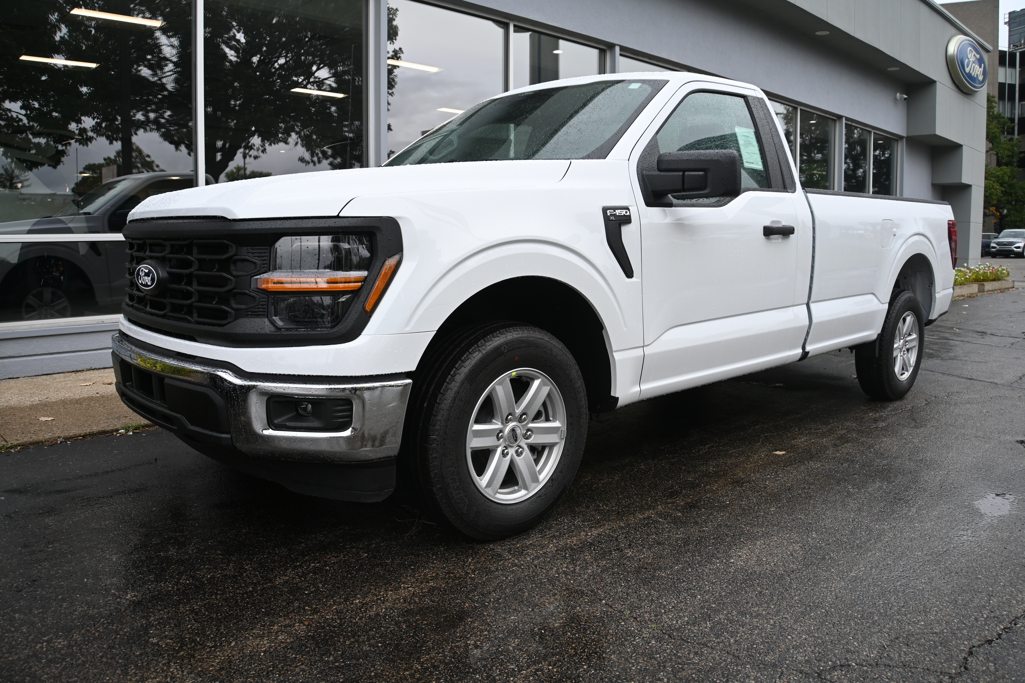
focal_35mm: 46
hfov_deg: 43.0
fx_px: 1303
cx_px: 512
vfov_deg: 29.4
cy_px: 342
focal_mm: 30.5
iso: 125
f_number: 5.6
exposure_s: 1/250
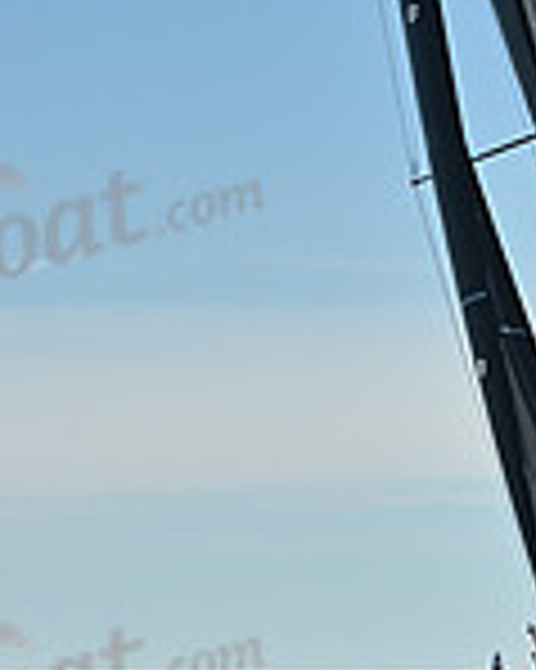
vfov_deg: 7.5
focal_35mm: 256
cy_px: -36
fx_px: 5082
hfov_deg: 6.0
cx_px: 498
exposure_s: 1/1250
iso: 320
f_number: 9
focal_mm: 70
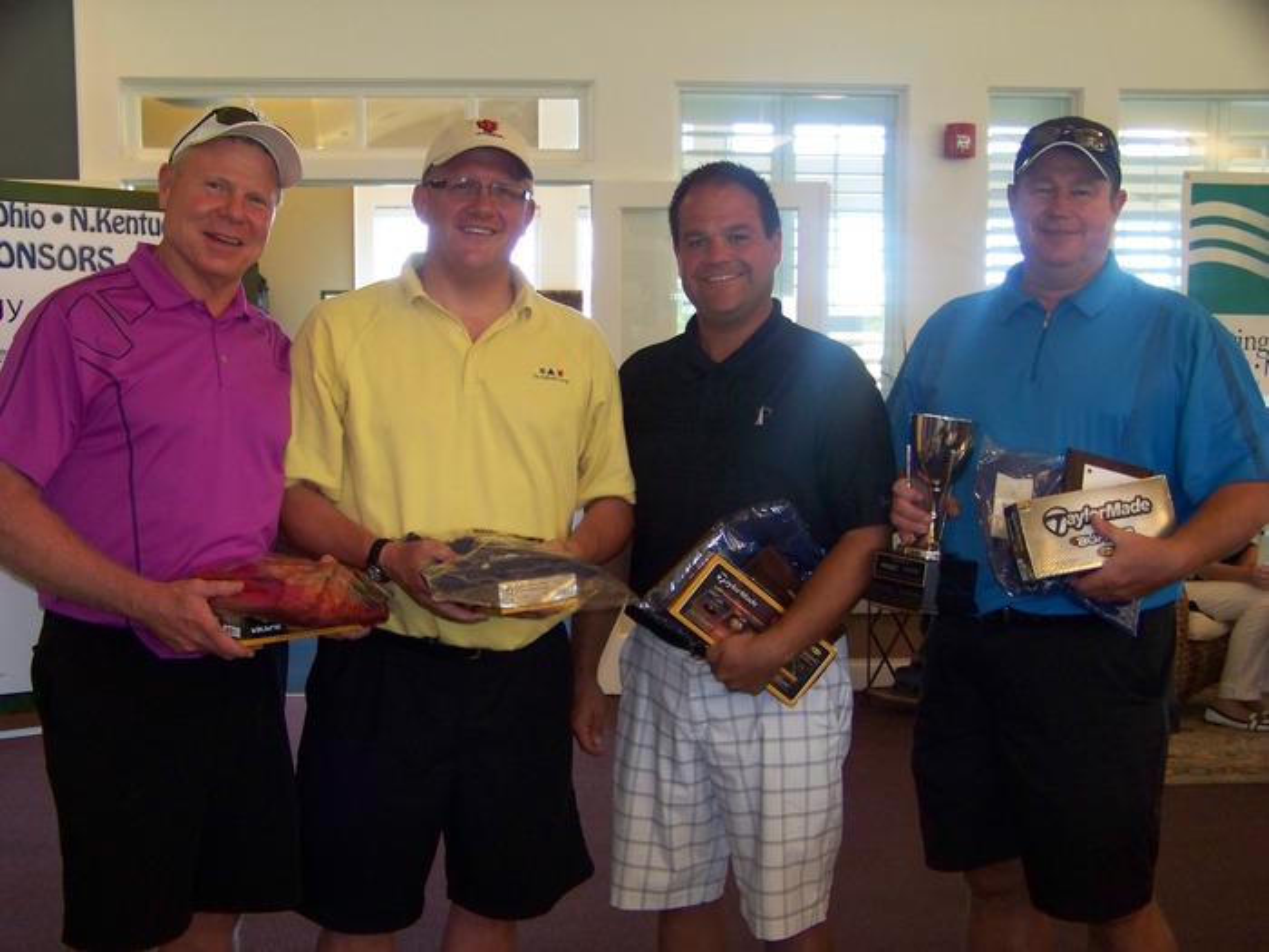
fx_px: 1796
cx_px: 634
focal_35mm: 49
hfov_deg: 38.9
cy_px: 476
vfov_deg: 29.7
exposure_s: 1/30
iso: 200
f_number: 2.8
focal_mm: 7.6
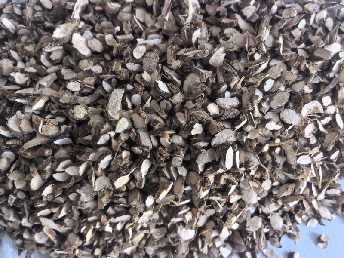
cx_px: 172
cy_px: 129
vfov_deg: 51.4
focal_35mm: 27
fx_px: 268
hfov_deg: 65.3
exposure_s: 1/100
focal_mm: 5.75
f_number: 2
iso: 200
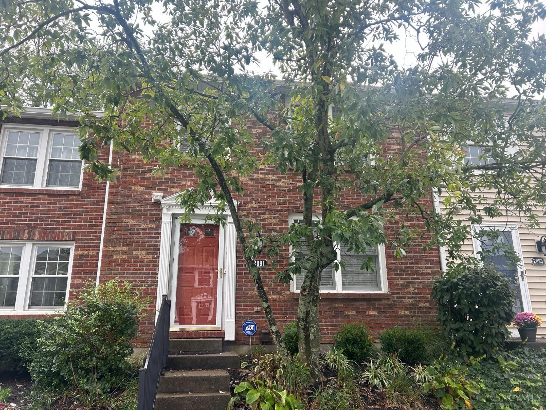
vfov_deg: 53.1
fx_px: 410
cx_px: 273
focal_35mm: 26
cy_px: 205
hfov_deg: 67.3
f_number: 1.5
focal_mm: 5.7
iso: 50
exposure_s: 1/654
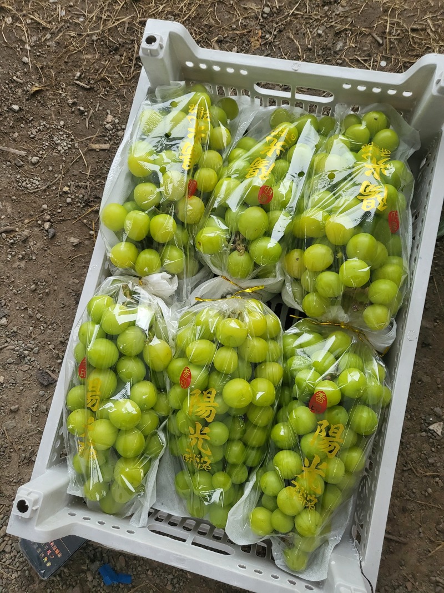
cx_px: 222
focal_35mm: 26
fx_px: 445
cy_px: 296
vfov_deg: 67.3
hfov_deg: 53.1
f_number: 1.8
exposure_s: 1/120
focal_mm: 4.25
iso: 320
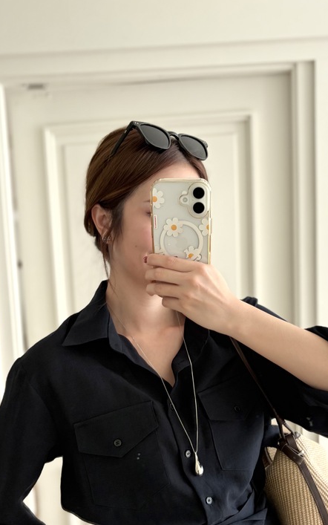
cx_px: 177
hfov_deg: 32.8
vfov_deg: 49.9
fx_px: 558
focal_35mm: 39
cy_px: 327
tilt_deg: -18.4
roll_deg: +1.2
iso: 125
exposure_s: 1/121
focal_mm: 5.96
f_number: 1.6
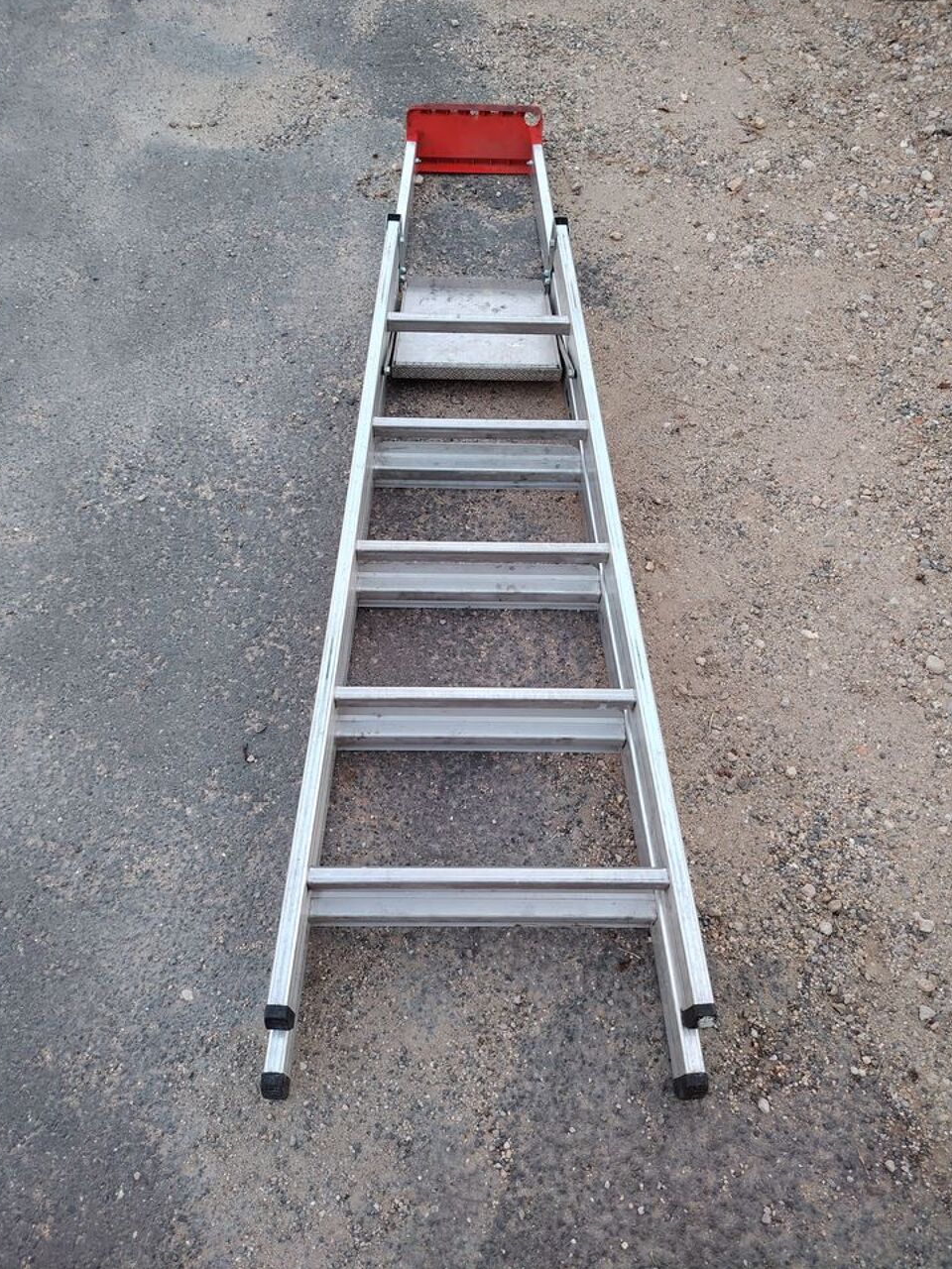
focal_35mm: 25
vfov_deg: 69.4
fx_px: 917
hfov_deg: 54.9
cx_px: 466
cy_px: 609
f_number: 1.75
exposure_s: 1/25
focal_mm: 5.25
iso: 1484
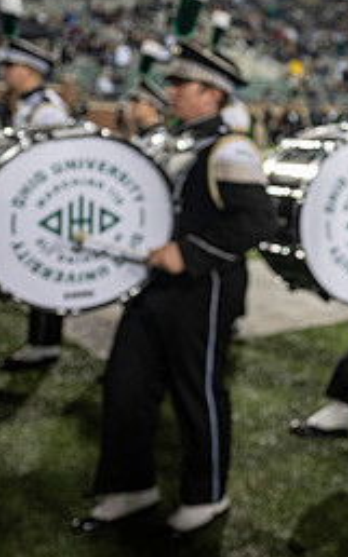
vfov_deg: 36.3
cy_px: 163
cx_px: 549
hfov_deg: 19.8
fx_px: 836
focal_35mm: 55
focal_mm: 24
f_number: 3.2
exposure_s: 1/500
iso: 1250
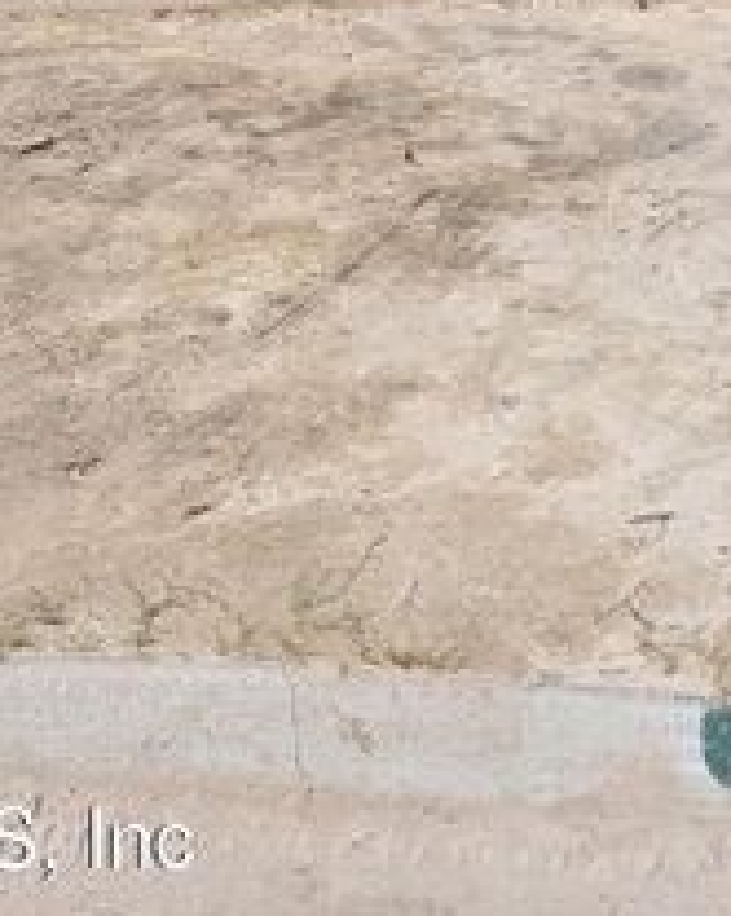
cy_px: -491
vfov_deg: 21.1
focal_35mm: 75
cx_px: 537
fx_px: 2031
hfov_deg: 20.3
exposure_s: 1/1610
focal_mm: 6.9
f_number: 1.68
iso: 18
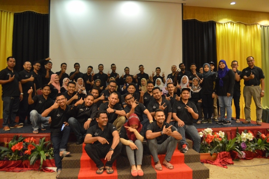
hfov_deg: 67.4
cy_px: 90
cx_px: 134
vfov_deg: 47.9
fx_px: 202
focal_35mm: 27
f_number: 3.5
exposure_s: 1/40
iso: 3200
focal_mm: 18
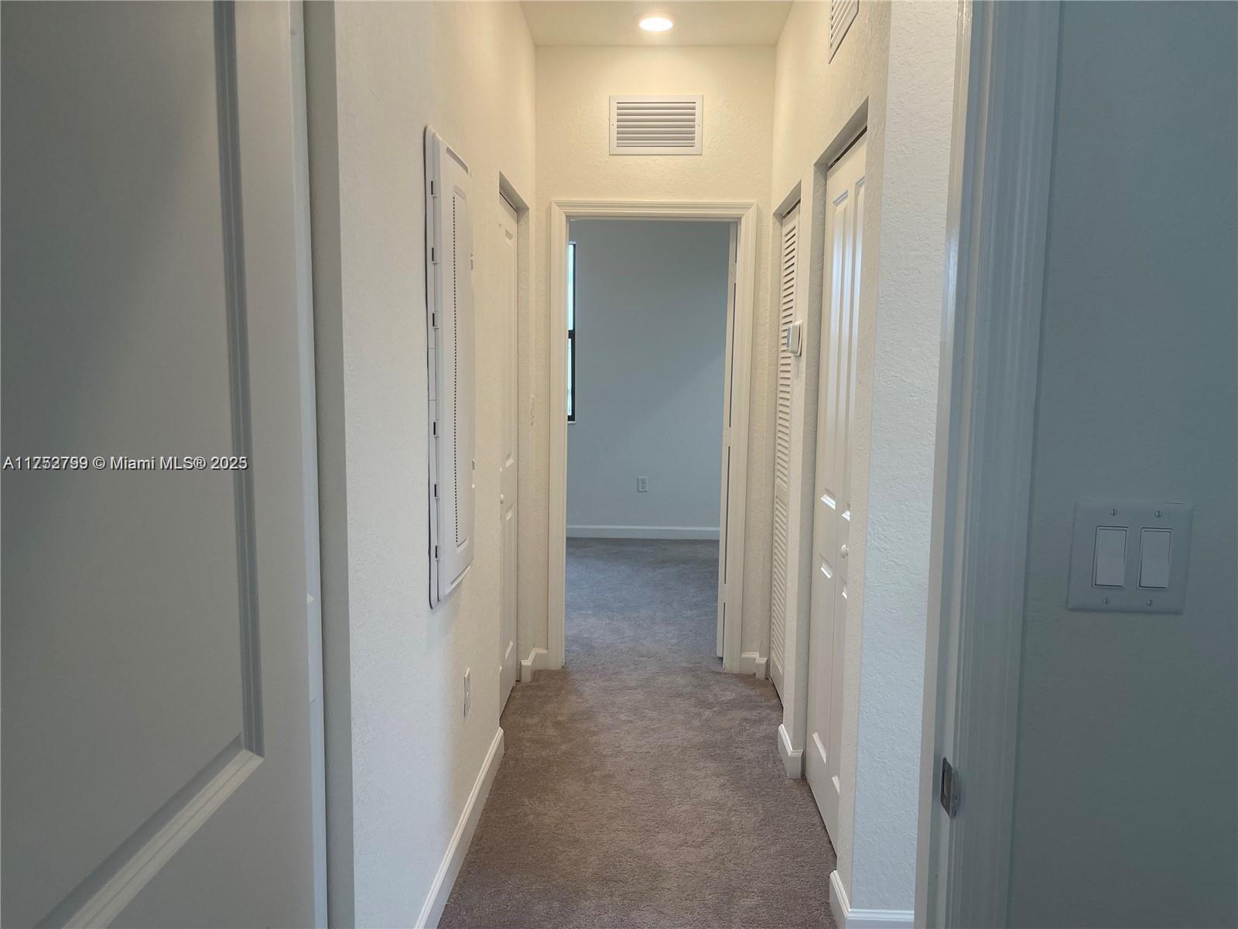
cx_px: 619
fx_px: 930
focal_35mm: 26
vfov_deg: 53.1
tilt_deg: -6.7
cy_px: 464
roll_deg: -0.9
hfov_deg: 67.3
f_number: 1.6
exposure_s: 1/120
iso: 80
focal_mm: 5.1
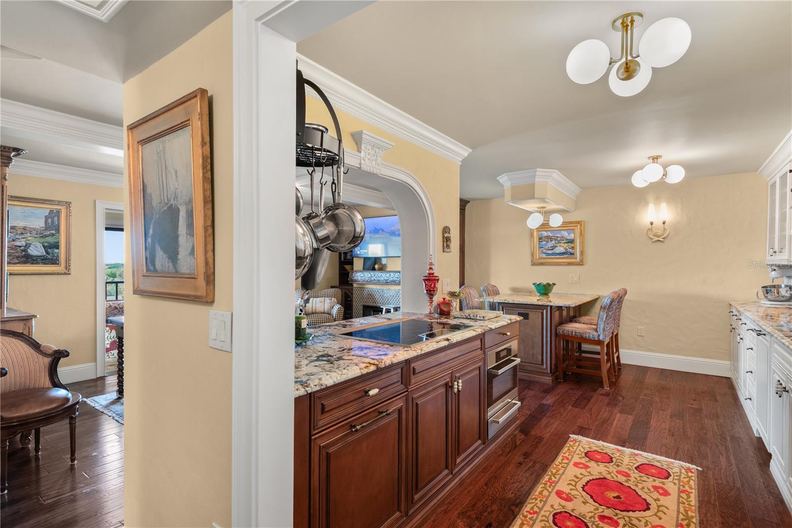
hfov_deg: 93.3
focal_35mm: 17
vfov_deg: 70.5
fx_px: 374
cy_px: 264
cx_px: 396
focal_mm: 17
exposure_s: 1.6
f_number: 8
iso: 320
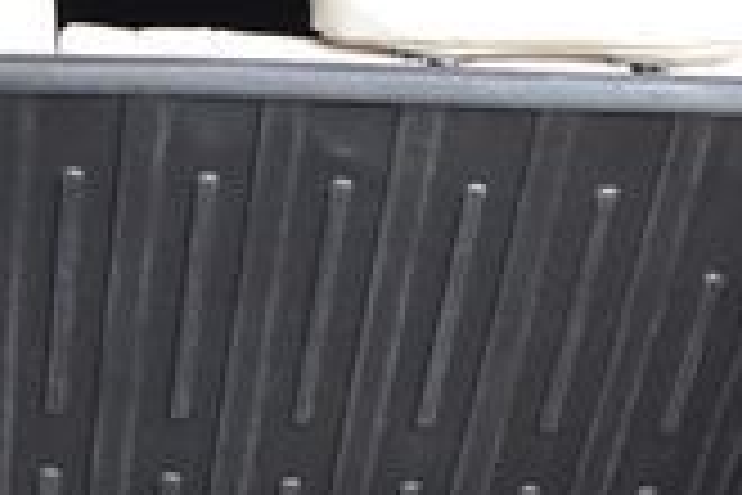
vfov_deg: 12.7
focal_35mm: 105
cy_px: 621
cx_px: -117
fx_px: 2164
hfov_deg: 18.6
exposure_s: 1/15
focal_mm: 18
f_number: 5.6
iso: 1600
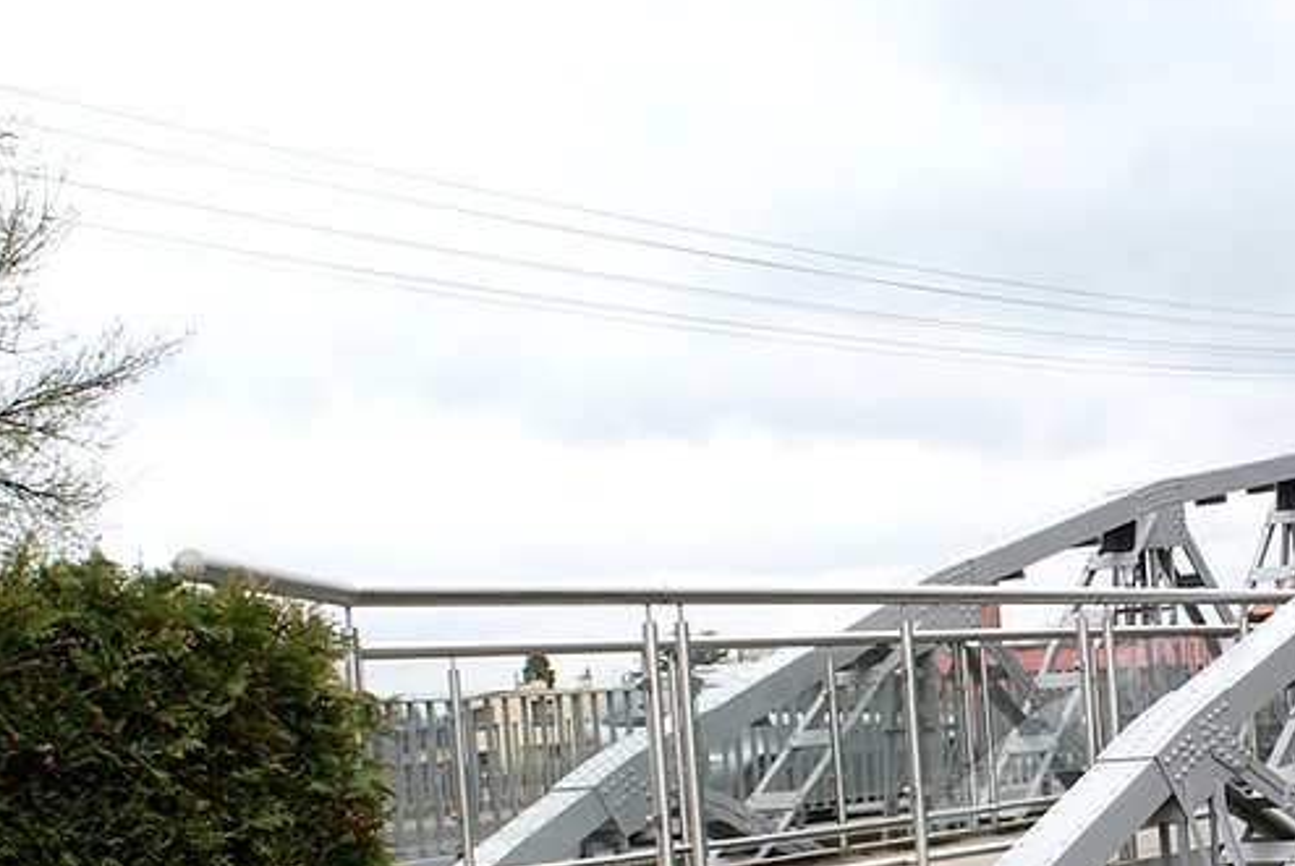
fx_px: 2160
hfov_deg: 31.8
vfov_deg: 22.2
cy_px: 767
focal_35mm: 60
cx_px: 1154
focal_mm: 22
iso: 100
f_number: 9
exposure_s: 1/80
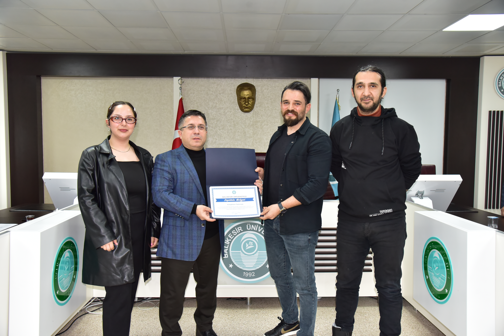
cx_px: 252
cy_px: 168
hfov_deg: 60.3
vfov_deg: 42.3
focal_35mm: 31
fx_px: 434
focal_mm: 31
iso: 2000
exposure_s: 1/200
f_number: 5
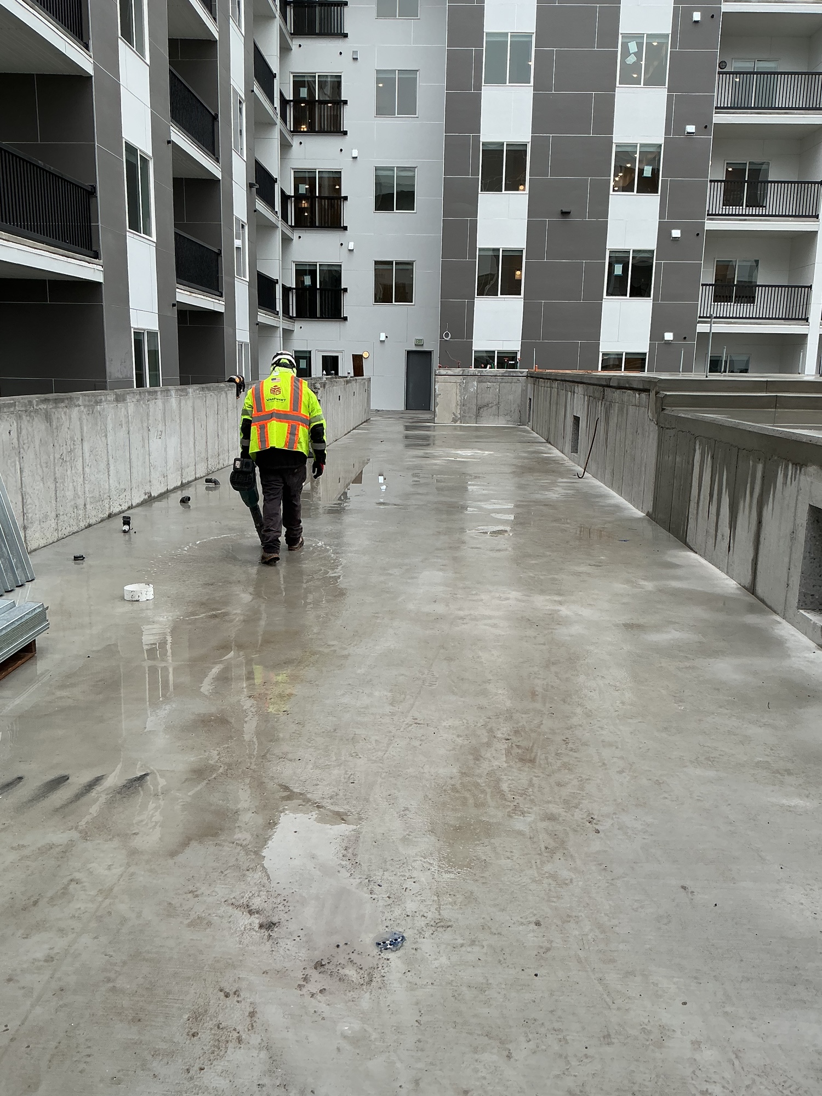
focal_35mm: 29
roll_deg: -0.9
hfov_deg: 48.2
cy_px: 548
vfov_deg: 61.7
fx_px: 918
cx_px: 411
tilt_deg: -11.0
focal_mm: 3
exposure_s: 1/461
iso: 25
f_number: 1.8
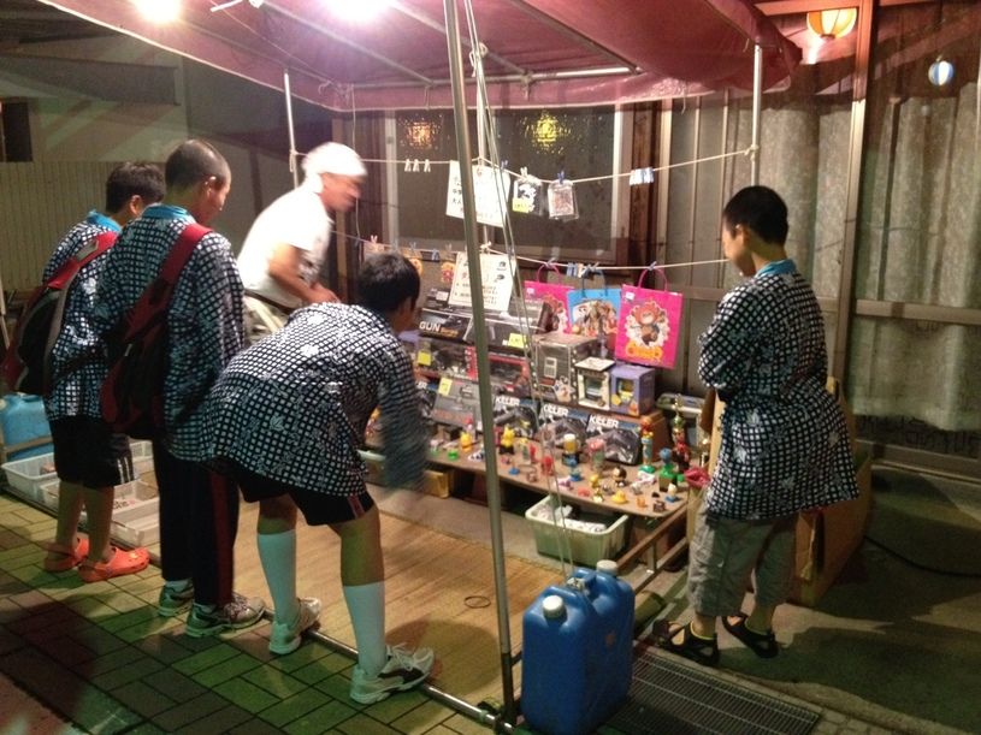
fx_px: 992
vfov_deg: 40.7
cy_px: 368
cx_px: 490
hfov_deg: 52.6
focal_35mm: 35
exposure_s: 1/15
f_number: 2.4
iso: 500
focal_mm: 4.28
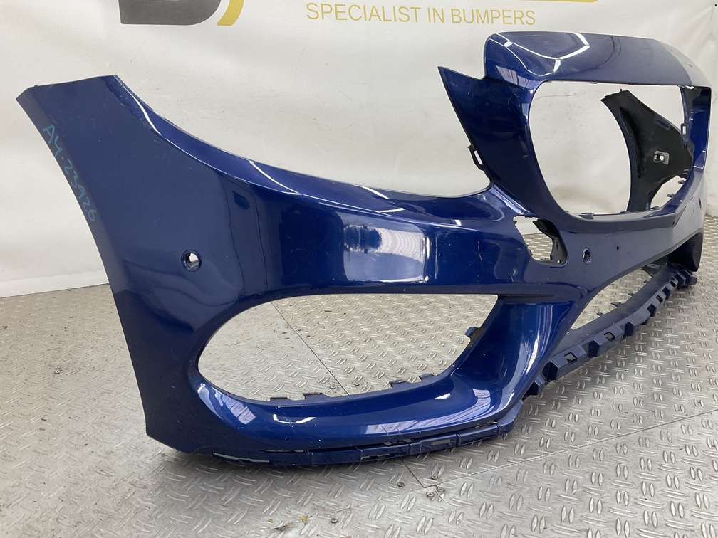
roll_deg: -0.5
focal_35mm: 29
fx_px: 602
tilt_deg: -15.1
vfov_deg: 48.2
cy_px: 269
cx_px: 359
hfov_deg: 61.7
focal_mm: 3
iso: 32
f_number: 1.8
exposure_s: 1/120
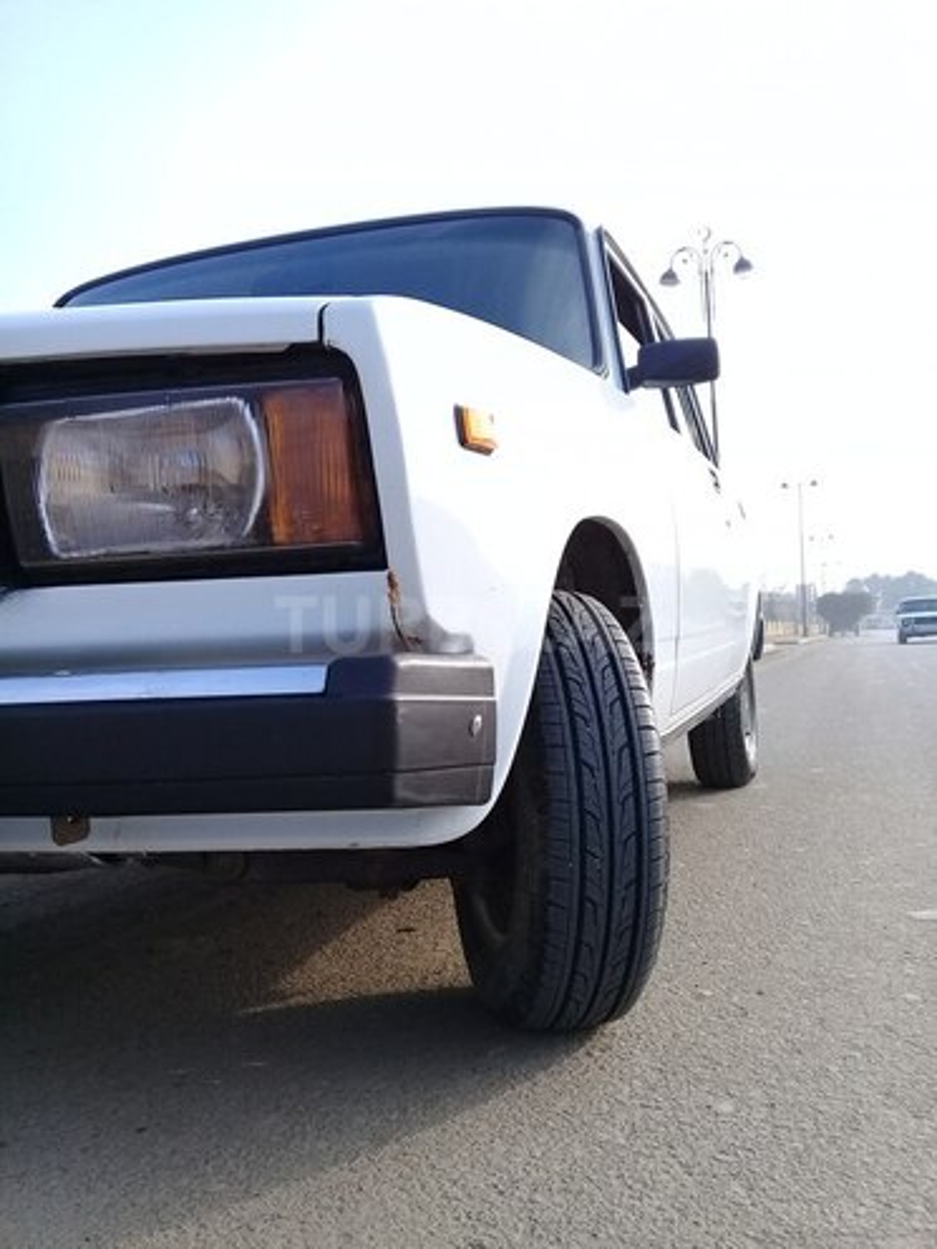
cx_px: 468
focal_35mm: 31
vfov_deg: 58.4
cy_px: 624
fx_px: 1119
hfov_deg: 45.4
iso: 50
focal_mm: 3.3
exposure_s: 1/492
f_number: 2.2
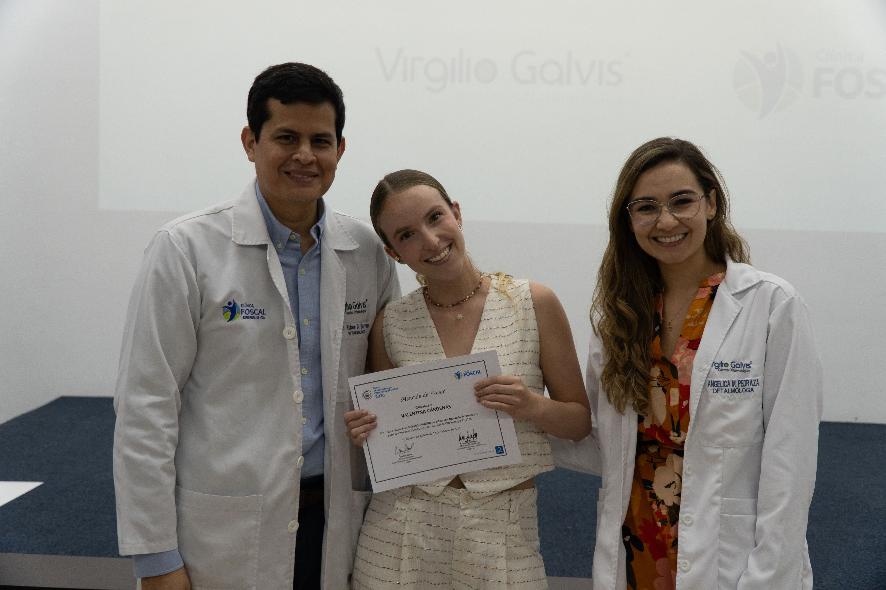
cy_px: 295
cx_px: 443
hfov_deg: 46.4
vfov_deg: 31.9
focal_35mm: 42
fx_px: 1034
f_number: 4
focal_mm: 28
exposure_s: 1/160
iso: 640
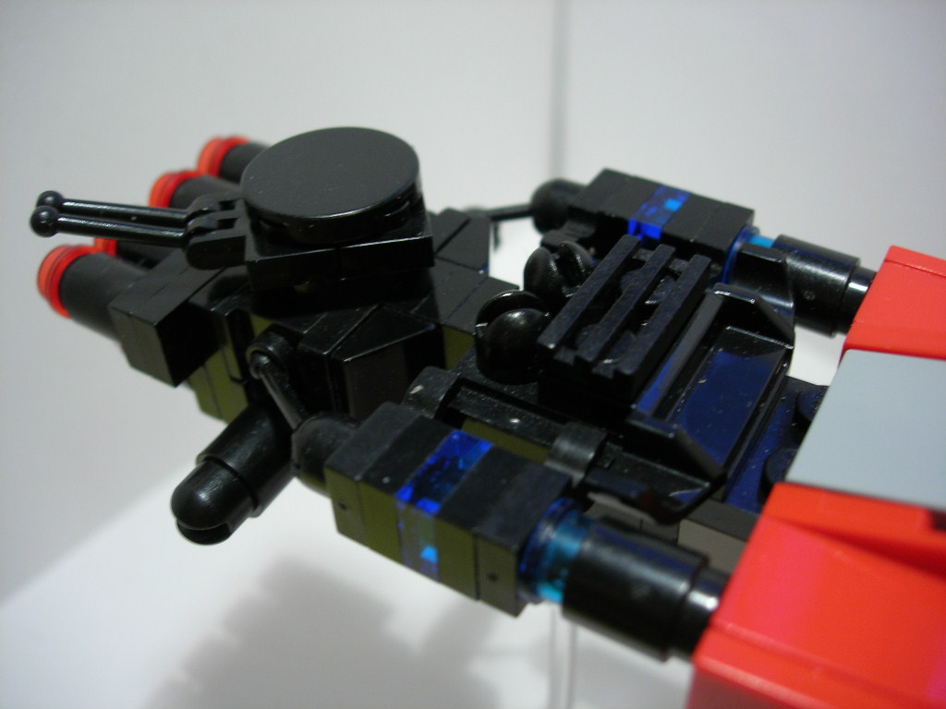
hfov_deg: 49.0
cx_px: 473
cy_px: 354
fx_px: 1038
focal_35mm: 38
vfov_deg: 37.7
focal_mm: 7.8
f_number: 2.8
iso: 64
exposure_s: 1/8.8
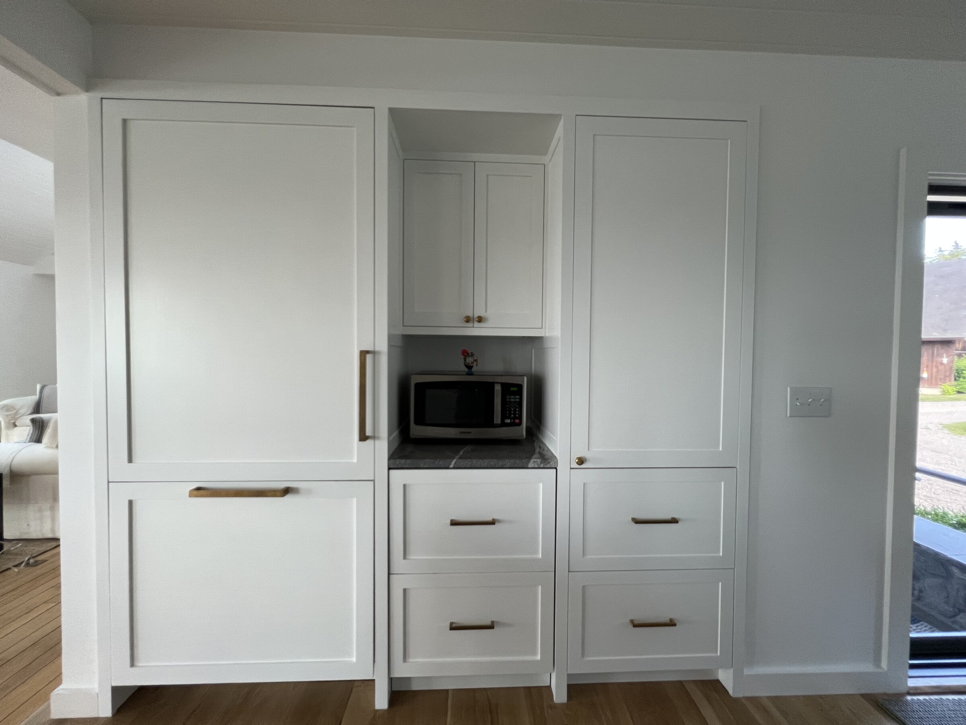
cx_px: 483
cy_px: 362
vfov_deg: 89.9
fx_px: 363
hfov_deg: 106.2
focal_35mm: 13
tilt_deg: -2.1
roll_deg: -0.4
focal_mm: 1.57
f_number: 1.8
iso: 160
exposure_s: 1/99
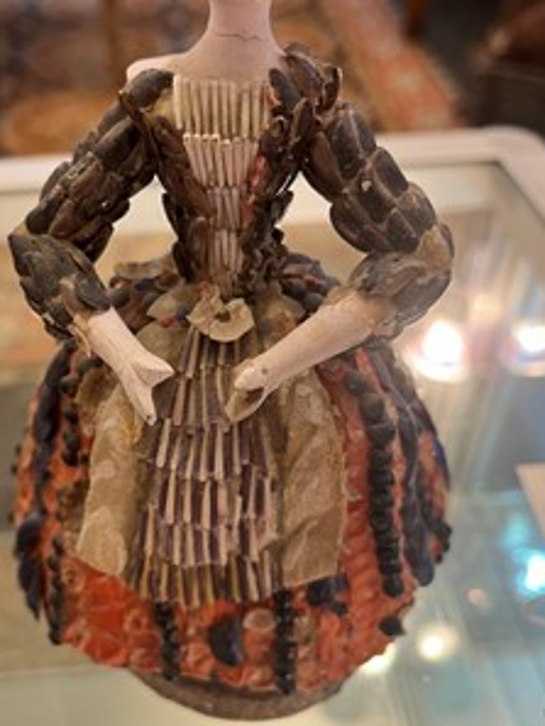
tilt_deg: -40.9
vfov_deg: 52.6
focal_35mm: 35
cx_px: 196
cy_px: 354
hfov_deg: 40.4
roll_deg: +2.5
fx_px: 734
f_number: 1.6
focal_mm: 5.1
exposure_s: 1/50
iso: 100
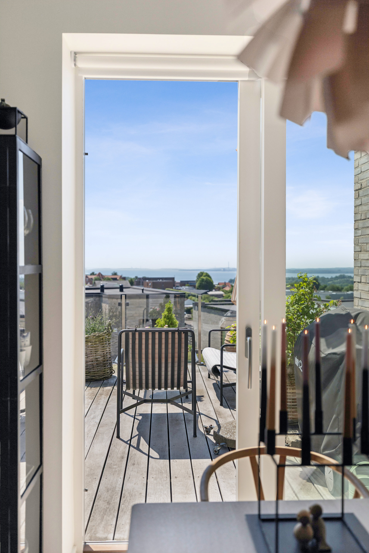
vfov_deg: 54.4
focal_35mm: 35
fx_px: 538
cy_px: 276
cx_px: 184
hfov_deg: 37.9
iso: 160
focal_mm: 35
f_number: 2.8
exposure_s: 1/6400
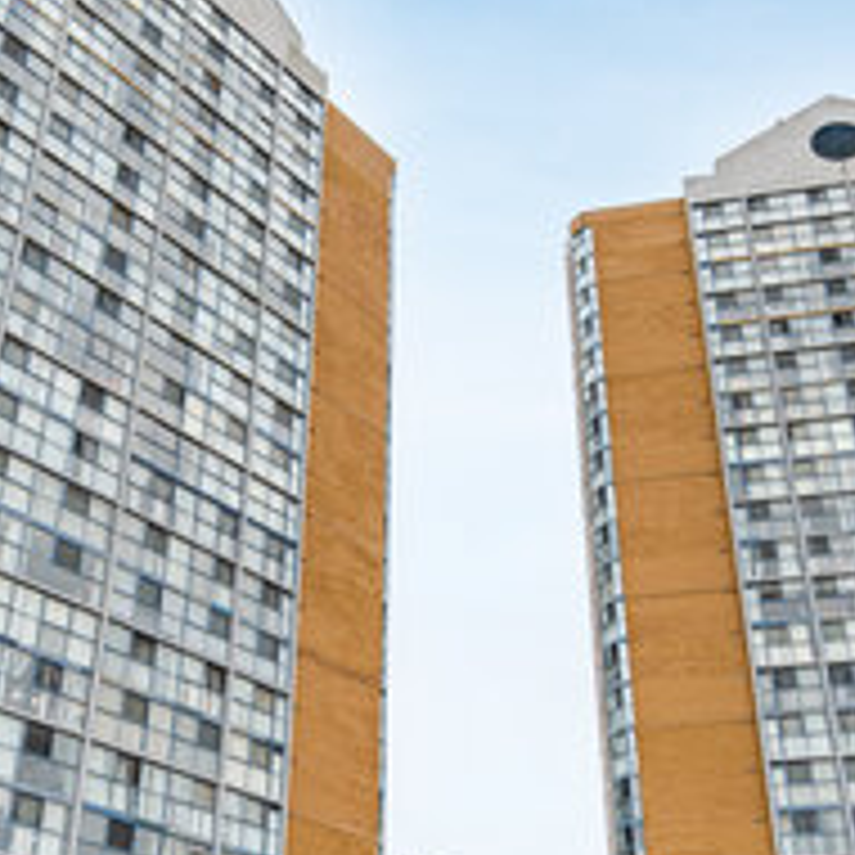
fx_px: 1202
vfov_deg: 38.4
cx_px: 428
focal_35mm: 43
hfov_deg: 39.2
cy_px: 619
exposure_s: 1/60
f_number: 7.1
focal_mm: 10
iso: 50
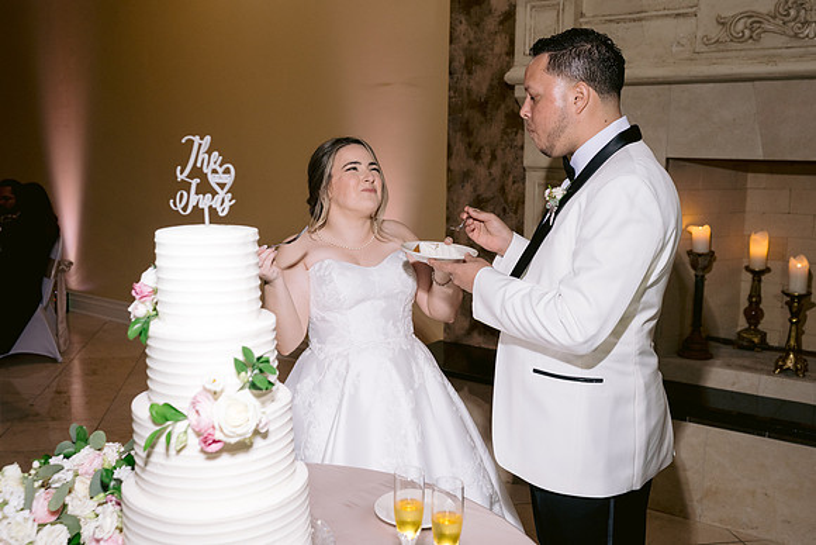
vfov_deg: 35.8
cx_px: 405
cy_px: 269
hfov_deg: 51.6
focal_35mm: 37
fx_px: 843
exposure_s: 1/160
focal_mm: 35
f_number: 4
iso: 800
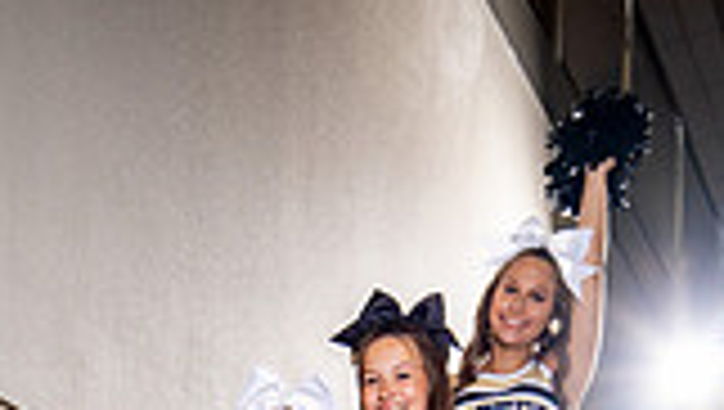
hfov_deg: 26.2
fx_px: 1518
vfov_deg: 12.3
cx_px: 126
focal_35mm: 79
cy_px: 973
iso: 200
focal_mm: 27
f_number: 6.3
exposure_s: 1/200
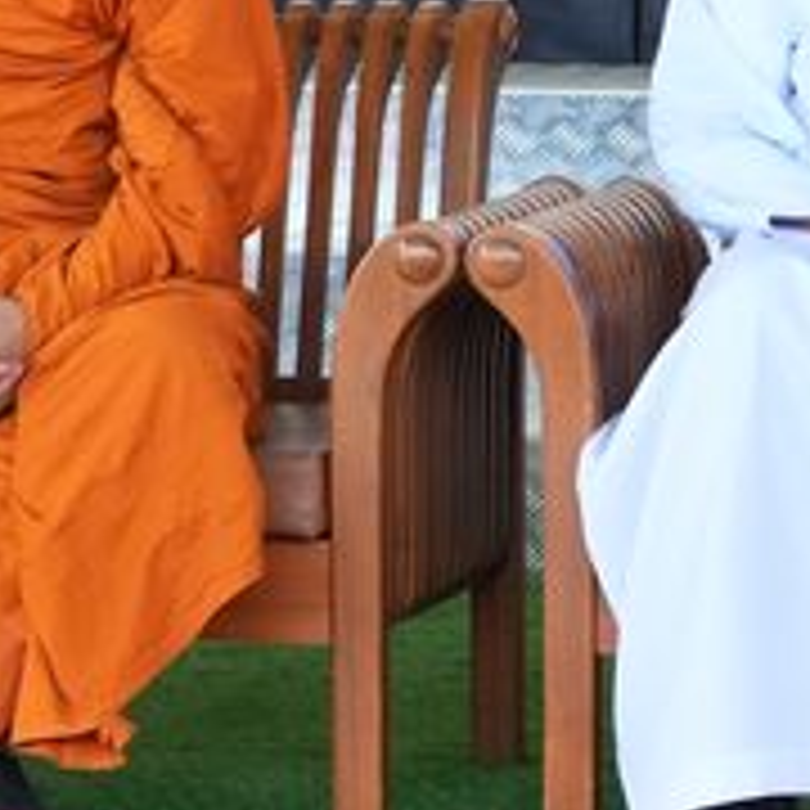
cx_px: 4
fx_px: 9964
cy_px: -61
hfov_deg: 4.6
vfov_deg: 4.6
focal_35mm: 376
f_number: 5.6
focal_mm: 53
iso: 1600
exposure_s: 1/125
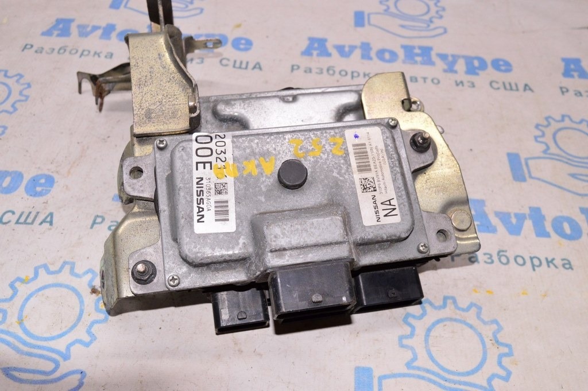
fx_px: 588
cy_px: 196
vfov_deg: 36.8
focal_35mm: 36
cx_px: 294
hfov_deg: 53.2
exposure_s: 1/160
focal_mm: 24
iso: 1600
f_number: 8
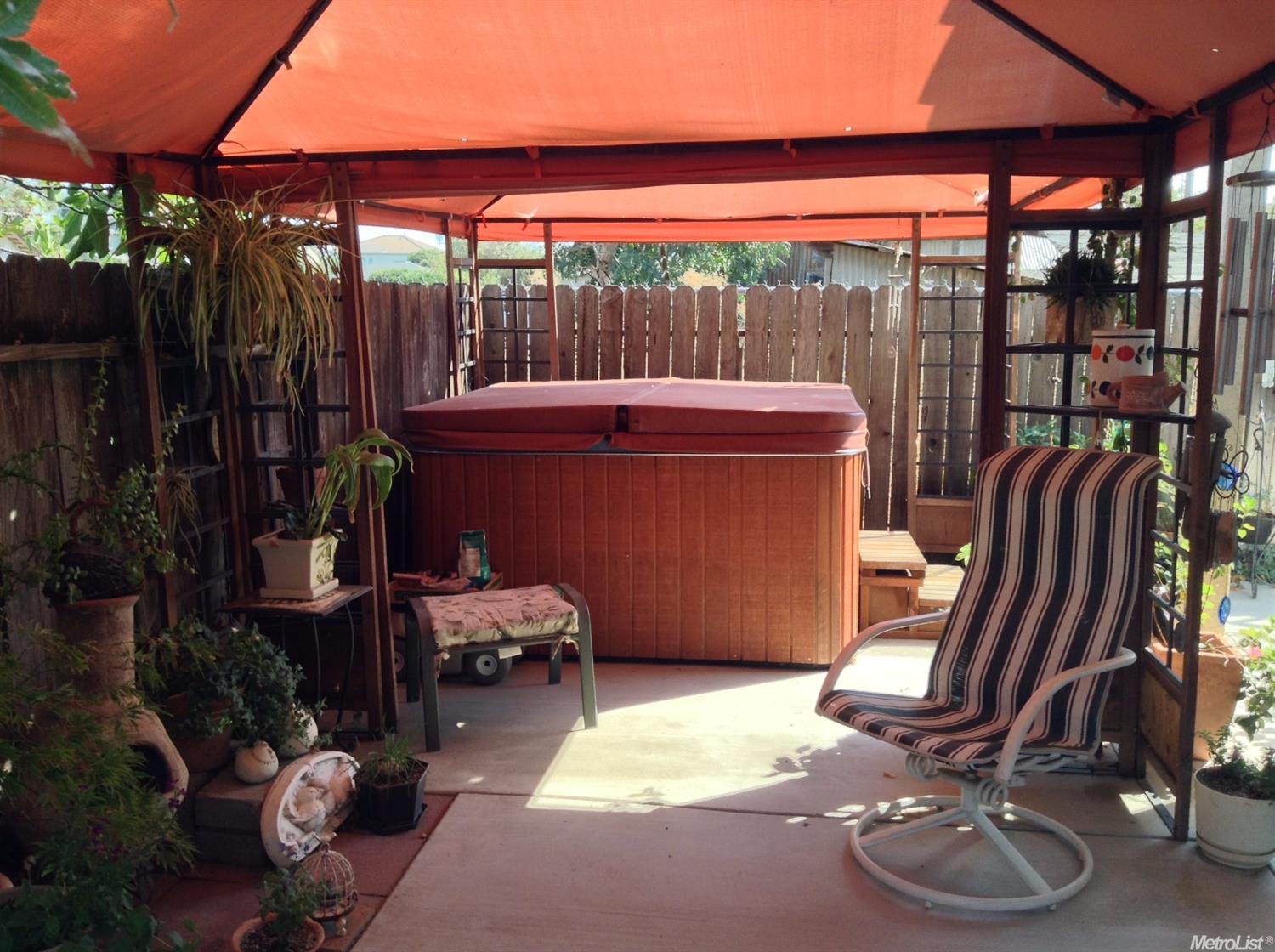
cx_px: 638
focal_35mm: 33
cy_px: 476
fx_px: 1214
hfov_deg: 55.4
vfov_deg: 42.8
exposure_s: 1/132
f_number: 2.4
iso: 25
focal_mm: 3.3
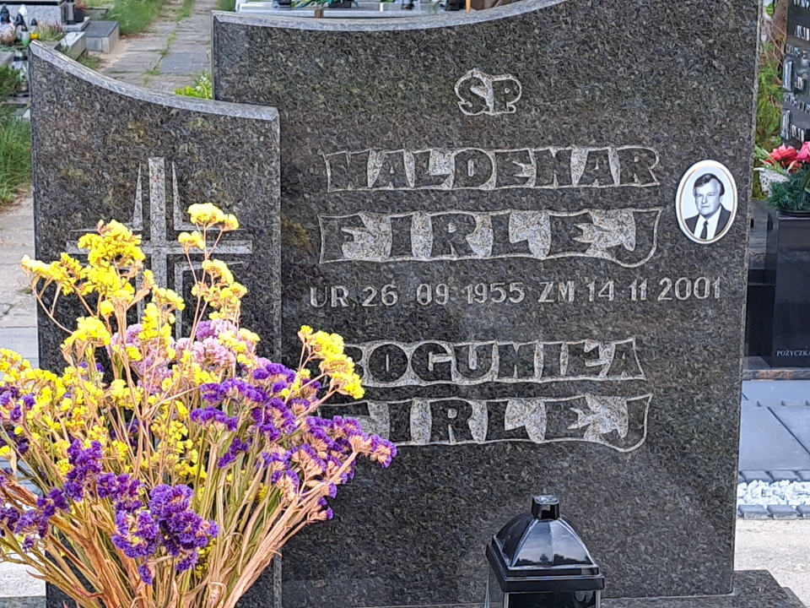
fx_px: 562
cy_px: 304
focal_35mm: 24
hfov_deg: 71.6
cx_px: 405
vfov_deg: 56.8
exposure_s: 1/100
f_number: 1.8
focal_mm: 5.23
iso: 50
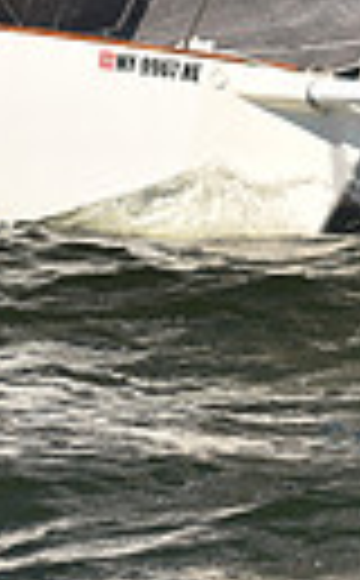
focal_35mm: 322
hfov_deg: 4.1
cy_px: -79
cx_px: 90
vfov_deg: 6.5
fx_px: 5083
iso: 250
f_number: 3.5
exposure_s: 1/1250
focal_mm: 70
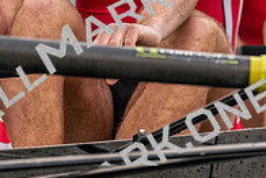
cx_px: 225
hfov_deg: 1.2
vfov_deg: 0.8
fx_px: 13154
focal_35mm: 1779
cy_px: -67
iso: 2800
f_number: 4
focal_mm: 600
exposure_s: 1/2500
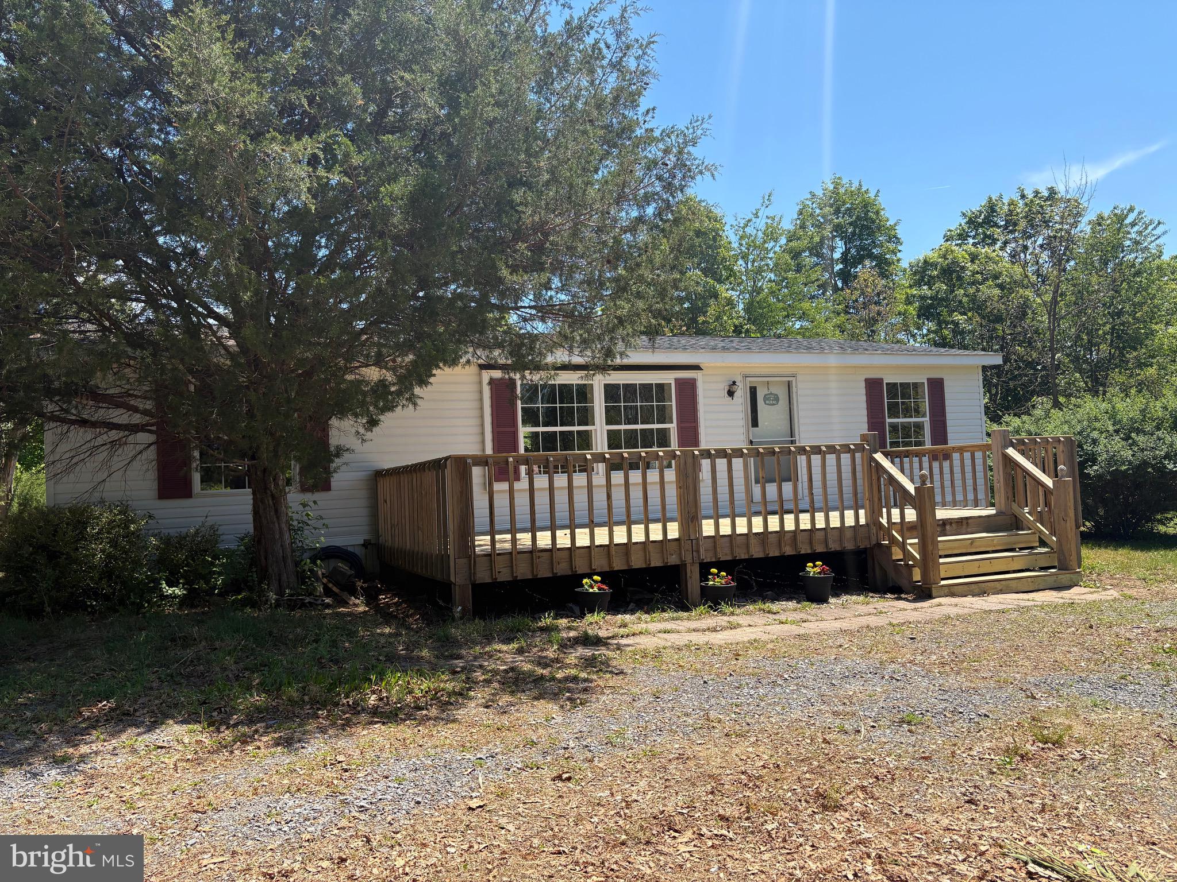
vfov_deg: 53.1
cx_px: 588
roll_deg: +3.2
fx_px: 884
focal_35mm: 26
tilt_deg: +2.8
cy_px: 441
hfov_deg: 67.3
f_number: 1.6
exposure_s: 1/1953
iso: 50
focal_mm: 5.96
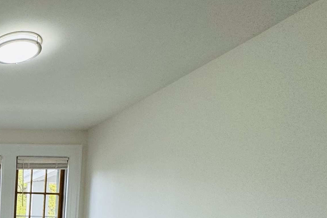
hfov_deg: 35.4
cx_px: -90
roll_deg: +0.0
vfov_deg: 29.8
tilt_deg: -3.9
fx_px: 354
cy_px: 256
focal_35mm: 39
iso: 80
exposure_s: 1/120
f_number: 2.2
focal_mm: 2.22
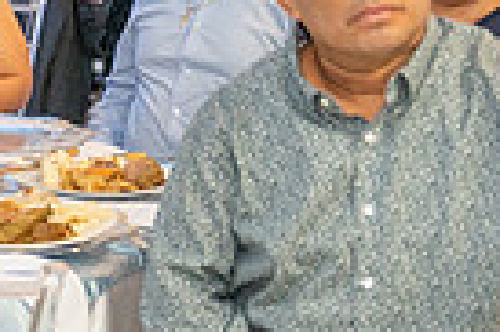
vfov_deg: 9.5
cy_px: 221
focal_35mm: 144
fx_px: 1998
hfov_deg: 13.2
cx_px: -314
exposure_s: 1/160
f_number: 2.8
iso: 1000
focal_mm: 34
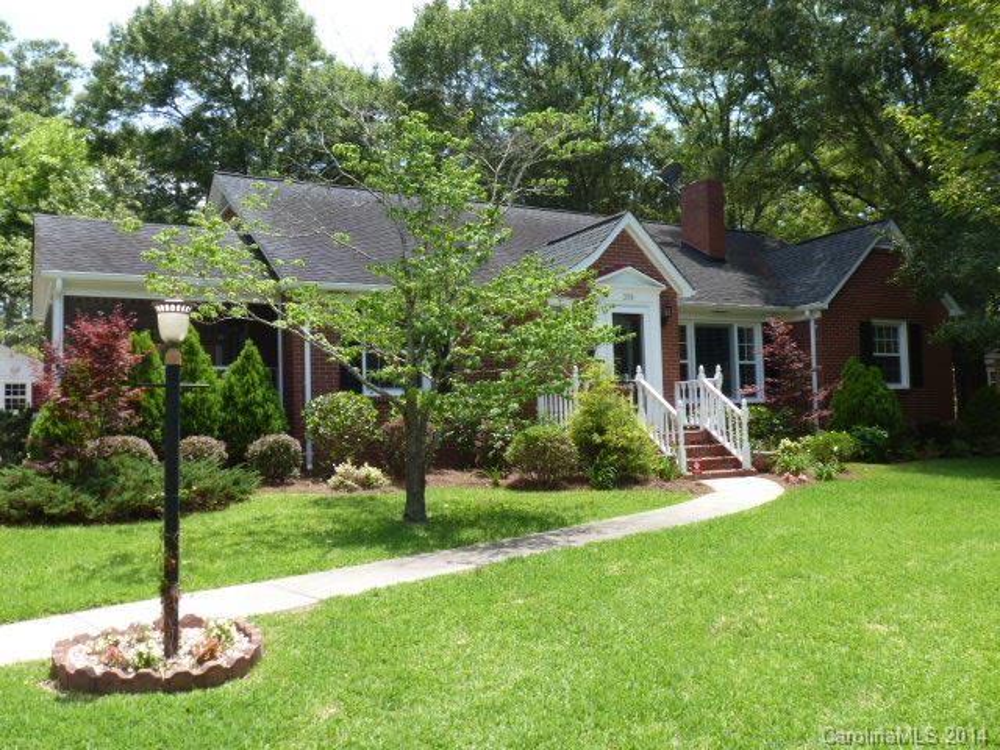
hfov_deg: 60.0
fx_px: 867
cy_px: 375
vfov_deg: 46.8
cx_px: 500
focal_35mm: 30
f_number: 4
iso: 100
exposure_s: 1/200
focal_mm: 5.4
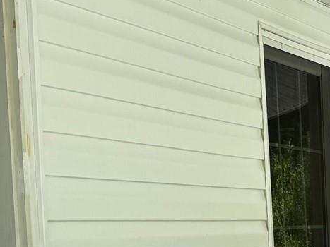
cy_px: 313
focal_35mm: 114
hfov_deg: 16.9
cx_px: 338
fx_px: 1087
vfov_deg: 12.6
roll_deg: +0.8
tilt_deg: -5.6
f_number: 1.6
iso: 40
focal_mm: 5.96
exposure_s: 1/244
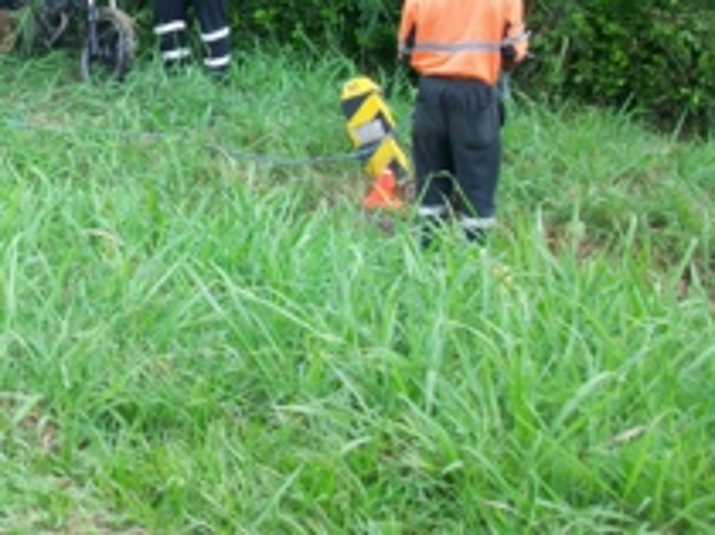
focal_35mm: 61
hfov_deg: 30.6
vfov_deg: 23.3
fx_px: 1259
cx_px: 102
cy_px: 51
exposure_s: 1/125
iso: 64
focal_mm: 5.7
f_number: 2.8
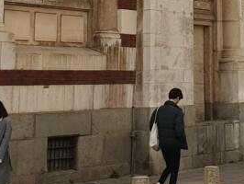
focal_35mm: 100
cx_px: 232
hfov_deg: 19.2
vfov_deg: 14.2
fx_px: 706
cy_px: -62
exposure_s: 1/1116
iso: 50
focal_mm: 4.32
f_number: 2.4
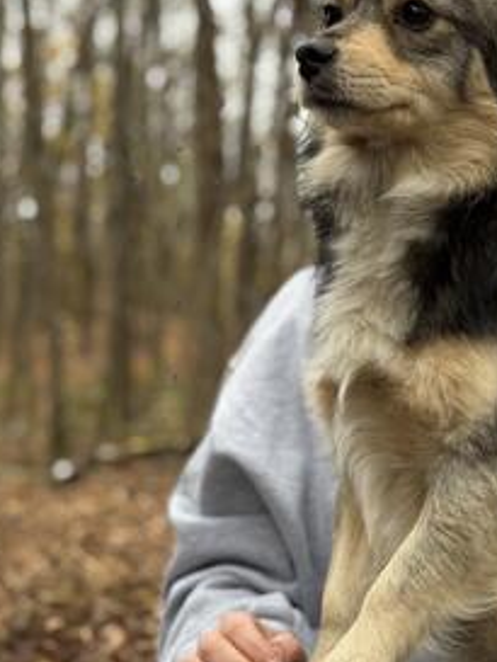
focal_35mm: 79
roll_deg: -3.2
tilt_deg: -1.0
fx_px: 1511
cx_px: 393
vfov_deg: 24.7
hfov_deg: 18.5
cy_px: 361
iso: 64
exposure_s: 1/223
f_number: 1.78
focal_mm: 6.76
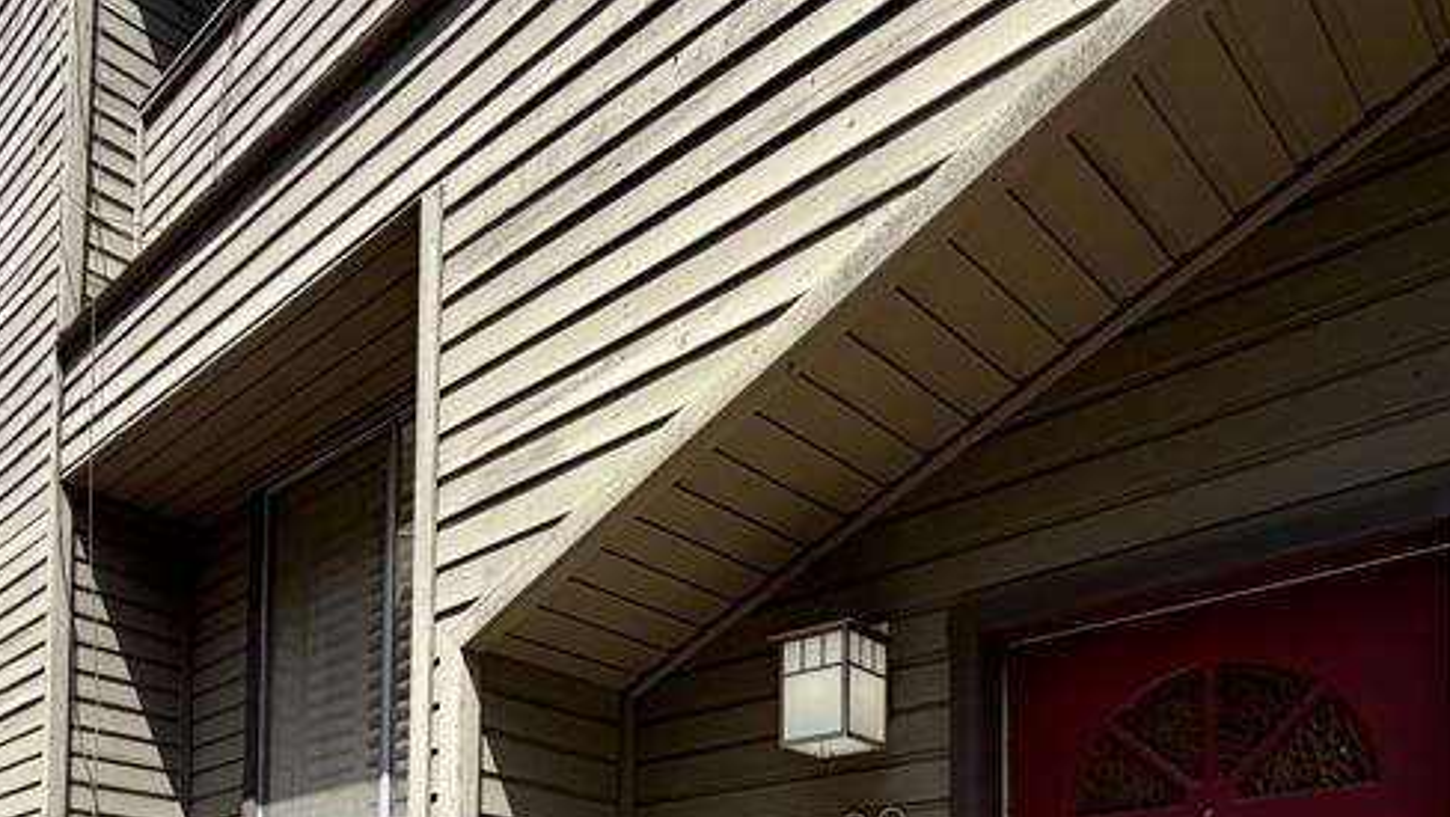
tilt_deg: +2.4
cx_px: 600
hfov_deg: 60.6
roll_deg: +0.4
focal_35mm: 32
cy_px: 989
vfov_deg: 30.8
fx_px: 1231
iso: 40
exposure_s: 1/770
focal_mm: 2.22
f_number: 2.2
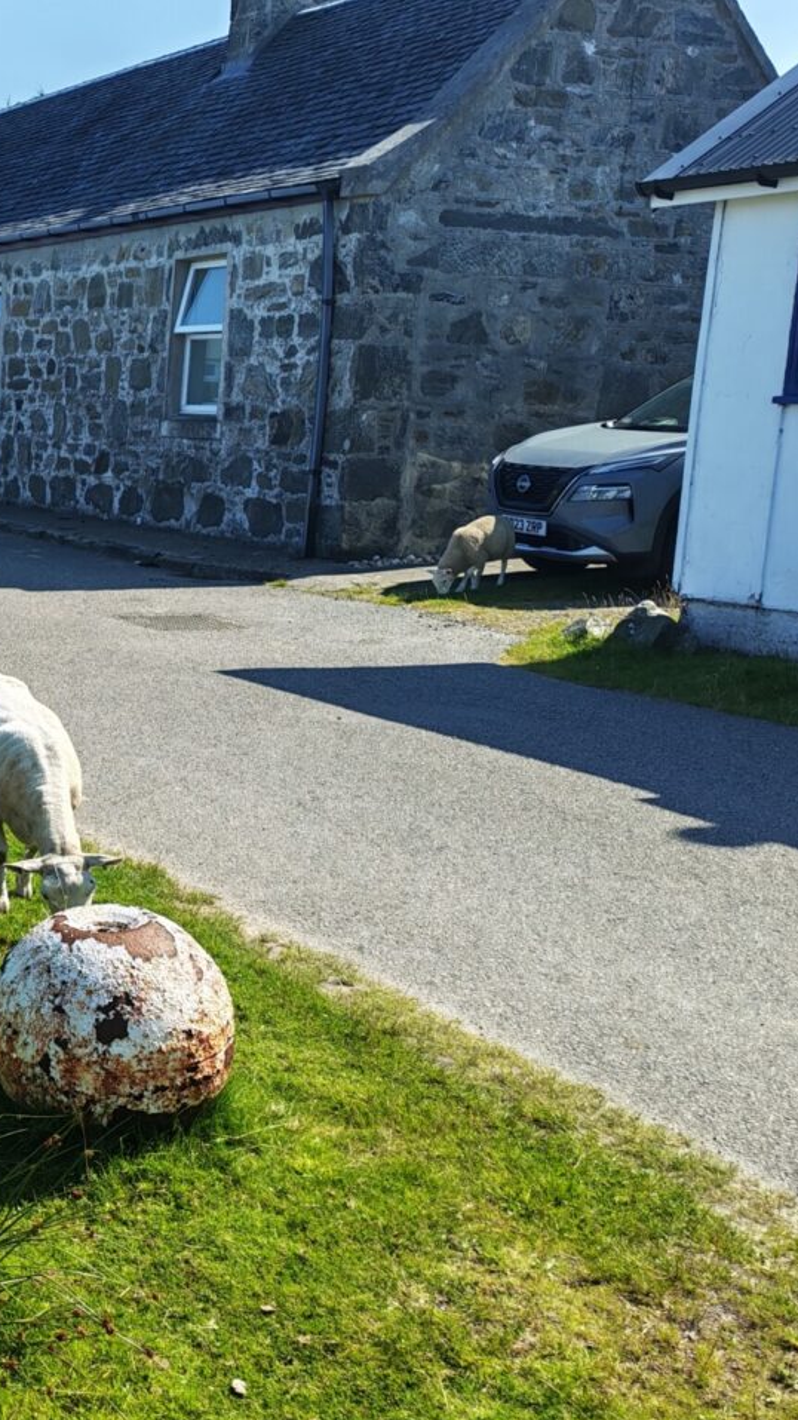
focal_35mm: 51
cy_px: 711
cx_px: -141
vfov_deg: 40.6
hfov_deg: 21.9
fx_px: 1919
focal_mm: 6.12
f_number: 1.9
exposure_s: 1/540
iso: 50
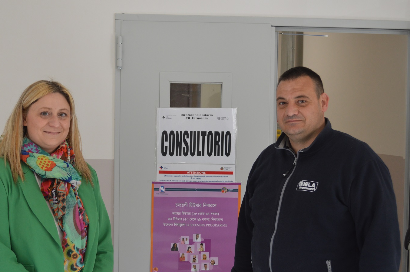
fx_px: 592
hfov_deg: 38.1
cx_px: 169
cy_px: 143
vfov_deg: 25.9
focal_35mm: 52
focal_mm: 26
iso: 360
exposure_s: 1/40
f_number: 4.2
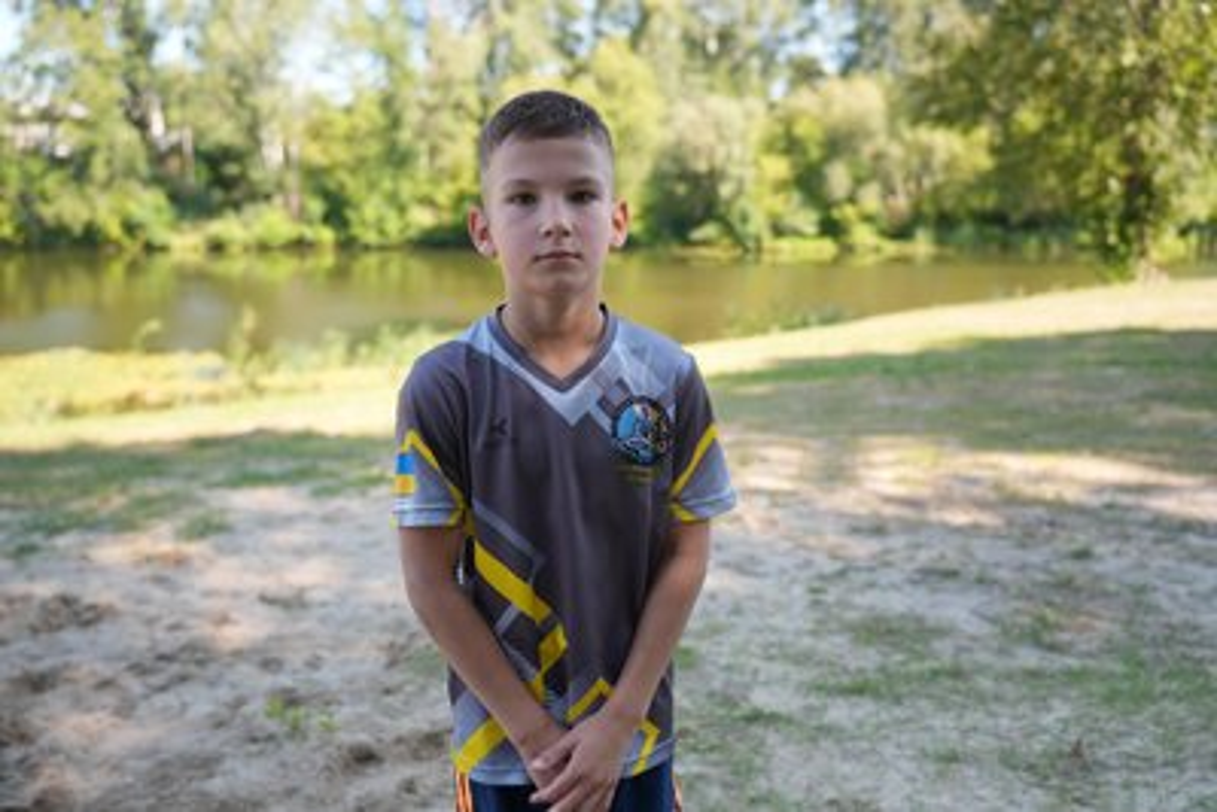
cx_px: 608
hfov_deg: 57.2
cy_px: 406
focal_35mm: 33
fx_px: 1116
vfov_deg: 40.0
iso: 320
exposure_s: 1/100
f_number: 2.8
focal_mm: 33
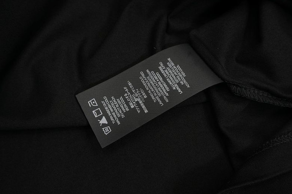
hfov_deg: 50.1
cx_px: 150
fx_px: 312
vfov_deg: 34.6
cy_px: 96
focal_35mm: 39
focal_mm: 25
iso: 1000
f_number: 8
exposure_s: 1/160
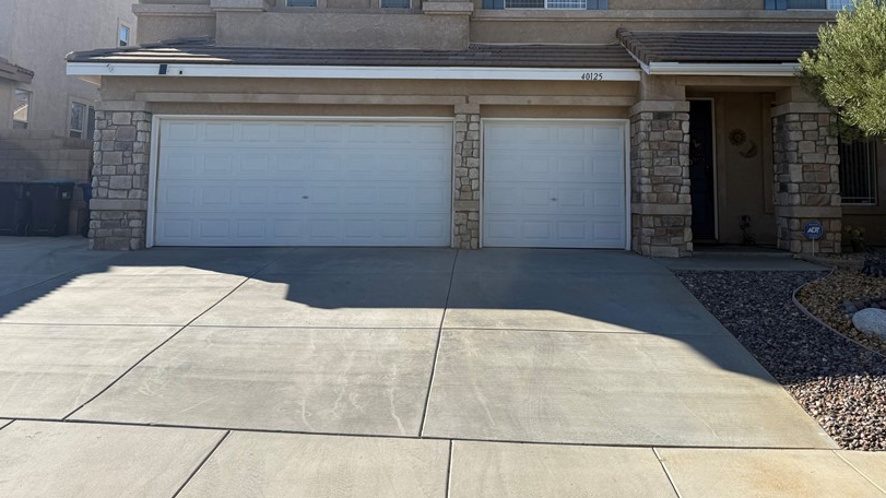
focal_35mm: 33
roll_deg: -0.5
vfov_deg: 34.8
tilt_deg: +6.1
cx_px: 485
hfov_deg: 59.4
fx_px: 775
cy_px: 119
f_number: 1.78
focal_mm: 6.76
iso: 80
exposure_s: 1/3759
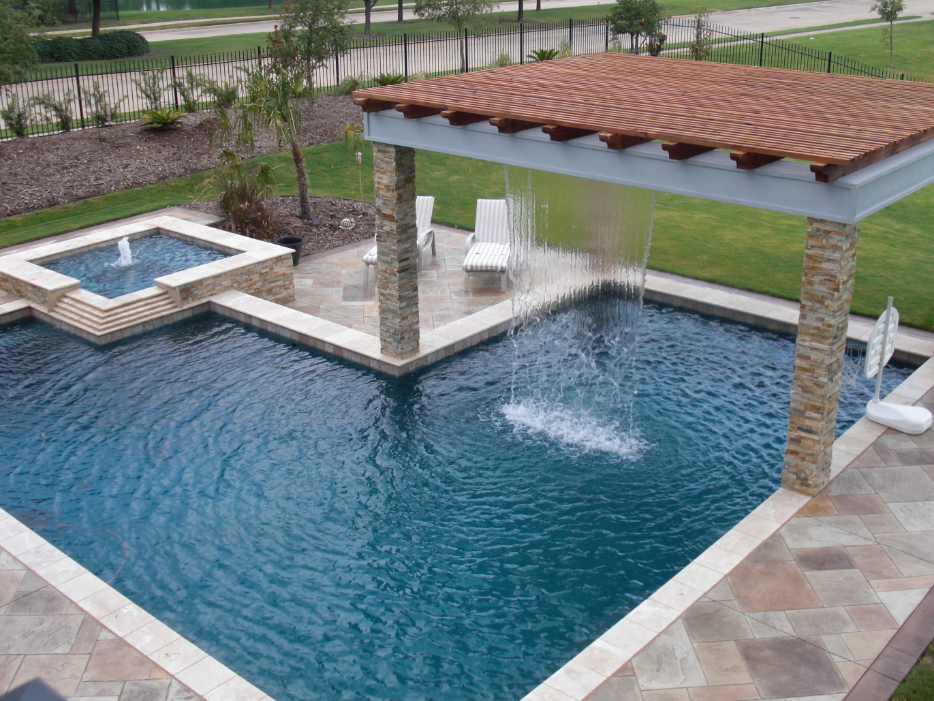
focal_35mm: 42
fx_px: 1134
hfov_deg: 44.8
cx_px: 478
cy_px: 306
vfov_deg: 34.3
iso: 50
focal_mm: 6.3
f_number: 2.8
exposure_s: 1/400
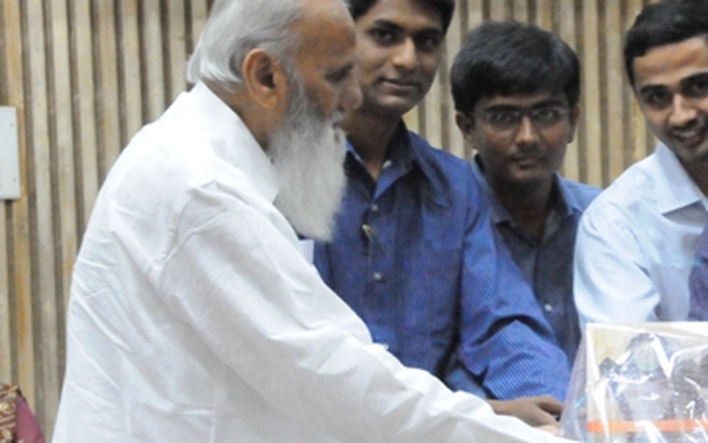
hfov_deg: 12.3
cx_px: 683
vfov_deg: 7.8
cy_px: 270
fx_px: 3262
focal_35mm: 169
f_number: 5
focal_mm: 50
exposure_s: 1/60
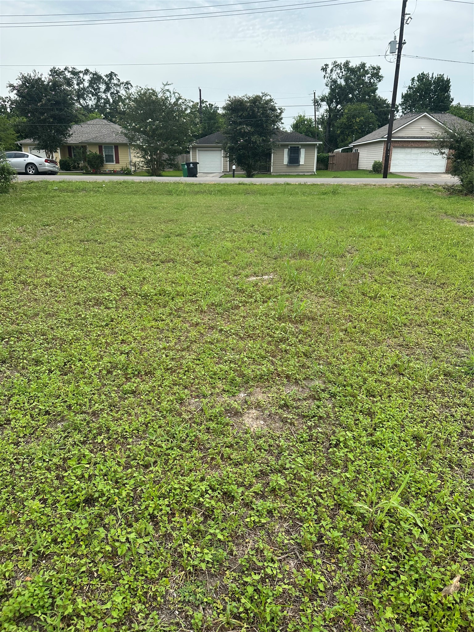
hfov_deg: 56.8
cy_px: 316
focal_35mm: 24
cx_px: 237
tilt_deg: -16.2
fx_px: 438
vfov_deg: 71.6
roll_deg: -1.7
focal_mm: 6.86
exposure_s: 1/2525
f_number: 1.78
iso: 80
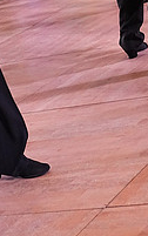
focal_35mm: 135
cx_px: 64
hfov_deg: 9.7
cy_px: -53
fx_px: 869
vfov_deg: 14.9
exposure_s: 1/400
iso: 3200
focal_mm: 31
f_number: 5
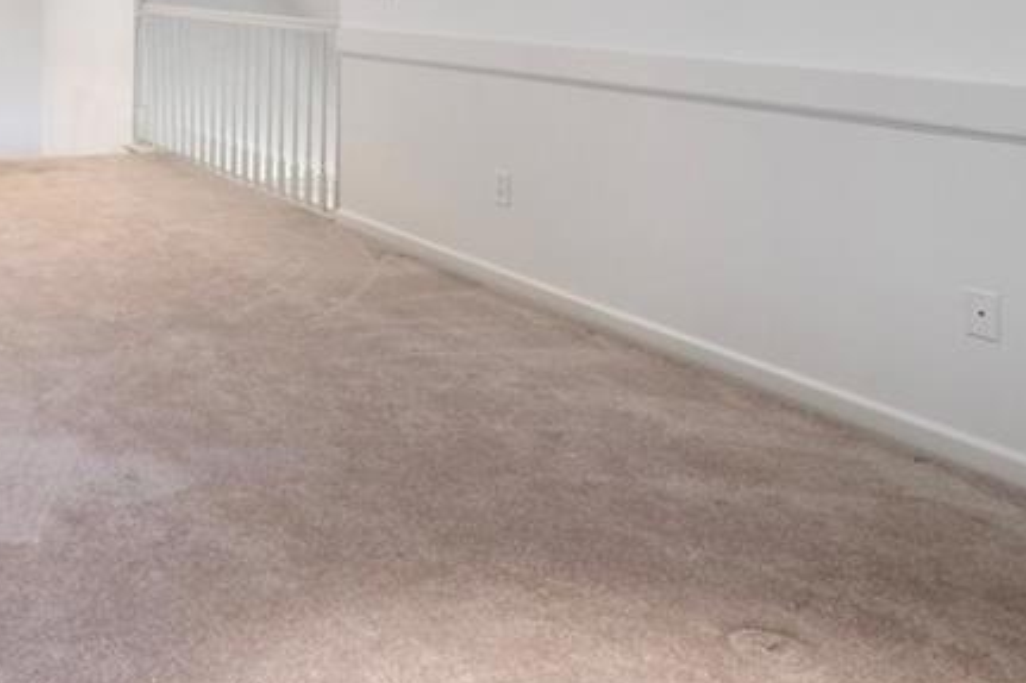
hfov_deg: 45.3
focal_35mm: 38
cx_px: 76
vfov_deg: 31.7
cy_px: -36
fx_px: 1083
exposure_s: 1/4
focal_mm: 16
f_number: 8
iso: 500
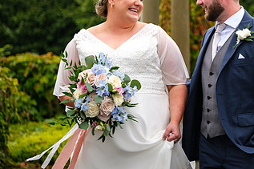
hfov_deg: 10.2
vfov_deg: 6.8
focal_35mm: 201
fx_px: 1417
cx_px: 226
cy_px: 39
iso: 250
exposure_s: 1/500
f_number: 2.8
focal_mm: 68.7
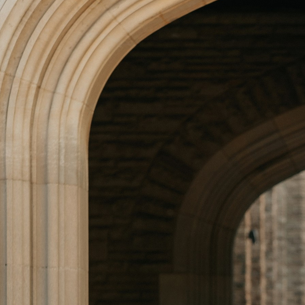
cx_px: 383
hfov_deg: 8.9
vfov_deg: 8.9
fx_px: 1934
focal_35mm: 194
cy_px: 411
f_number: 2
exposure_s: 1/400
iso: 100
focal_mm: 50
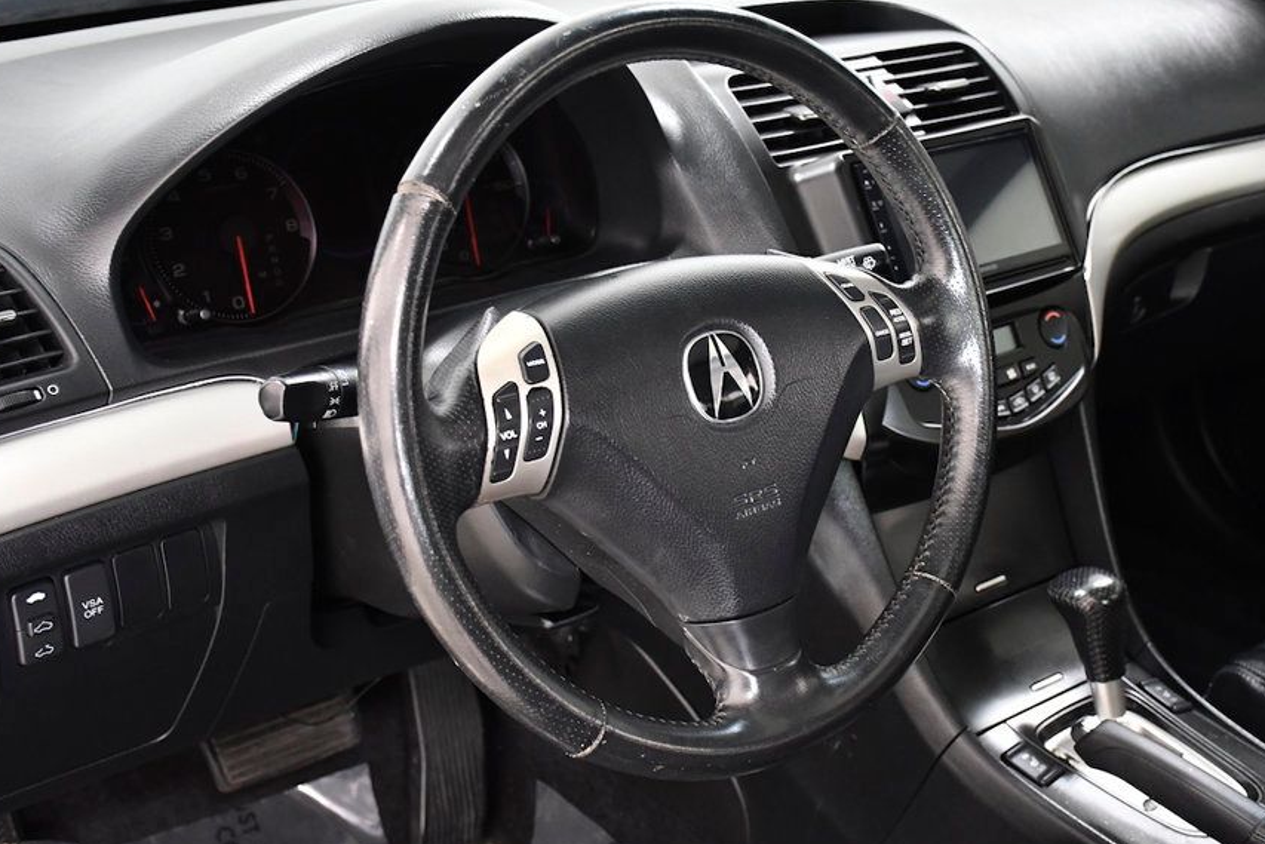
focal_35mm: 48
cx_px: 739
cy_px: 398
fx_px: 1687
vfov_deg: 28.1
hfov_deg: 41.0
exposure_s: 1/100
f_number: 4.5
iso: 2500
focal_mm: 27
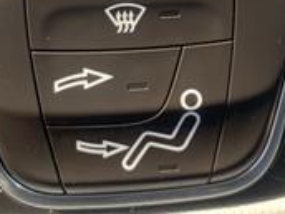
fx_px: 799
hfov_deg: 20.2
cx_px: 169
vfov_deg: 14.7
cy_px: -43
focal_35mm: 97
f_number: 1.8
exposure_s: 1/122
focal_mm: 4.25
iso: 25
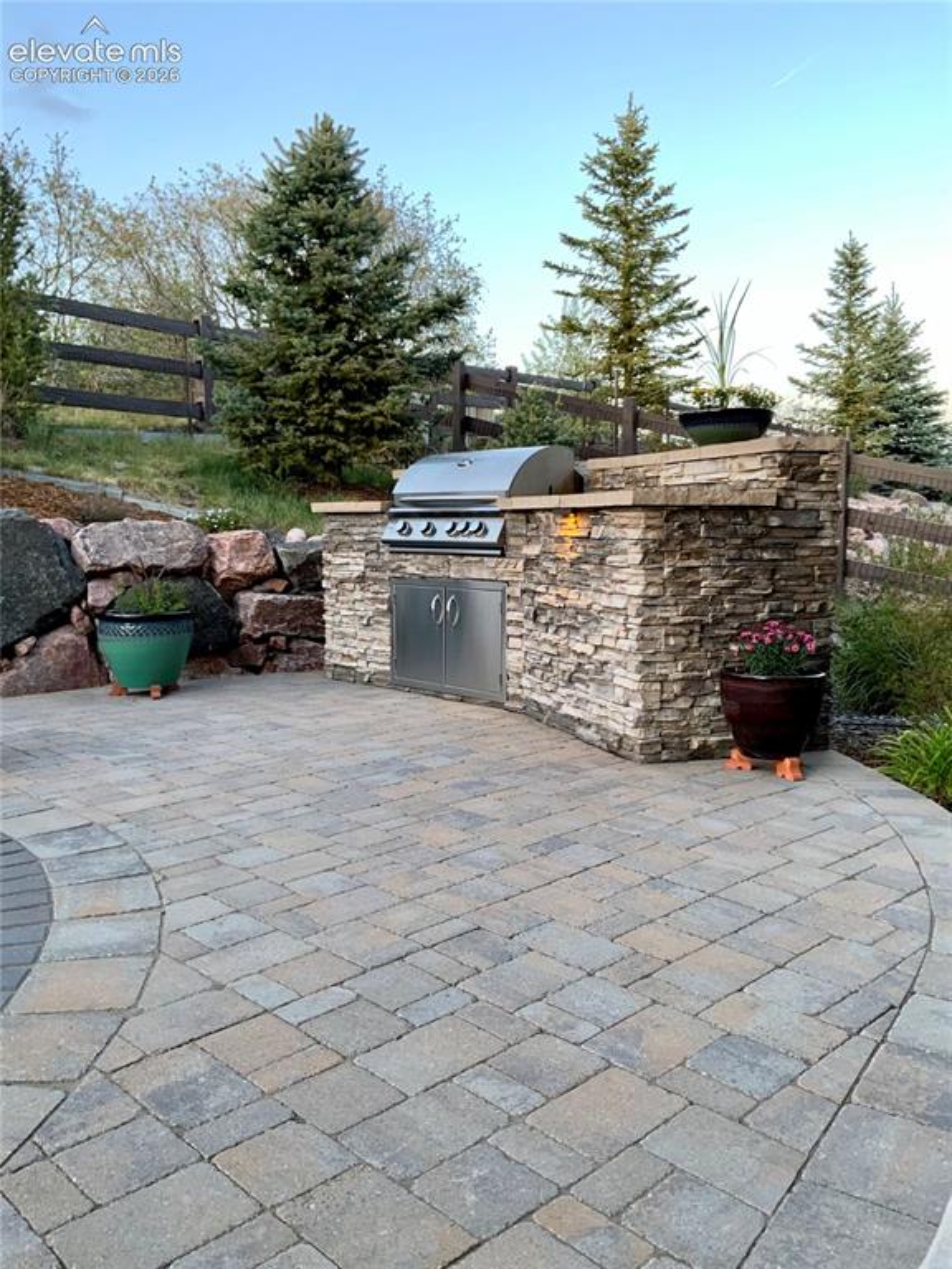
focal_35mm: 29
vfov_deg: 61.7
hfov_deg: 48.2
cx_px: 476
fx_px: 1063
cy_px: 634
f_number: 1.8
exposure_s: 1/60
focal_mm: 3
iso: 125
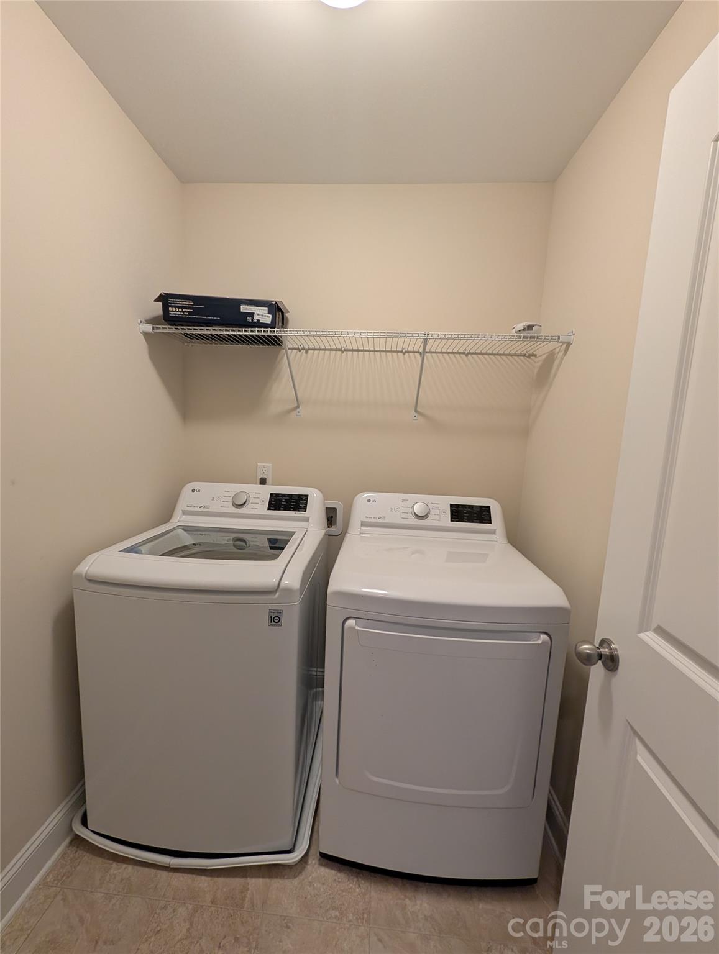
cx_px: 360
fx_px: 331
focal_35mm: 12
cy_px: 477
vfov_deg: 110.4
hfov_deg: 94.7
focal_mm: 2.02
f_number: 1.7
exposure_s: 1/120
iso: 122
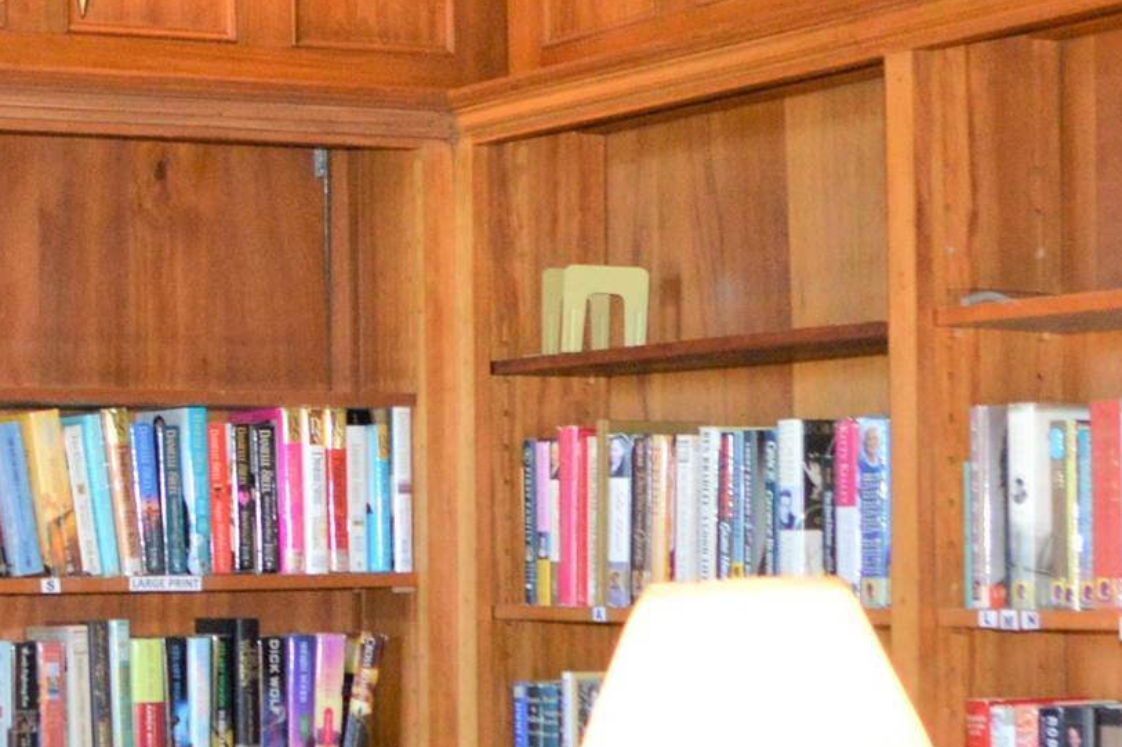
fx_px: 3177
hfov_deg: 19.2
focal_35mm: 102
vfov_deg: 13.3
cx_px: -101
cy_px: 686
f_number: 3.5
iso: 1000
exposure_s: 1/60
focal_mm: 18
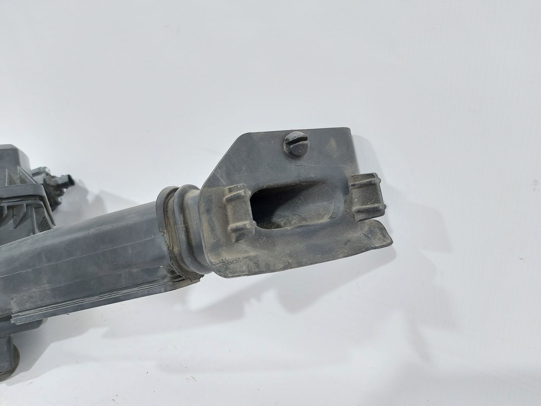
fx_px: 375
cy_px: 203
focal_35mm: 24
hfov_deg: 71.6
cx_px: 270
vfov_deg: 56.8
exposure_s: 1/50
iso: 125
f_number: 1.8
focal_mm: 5.23
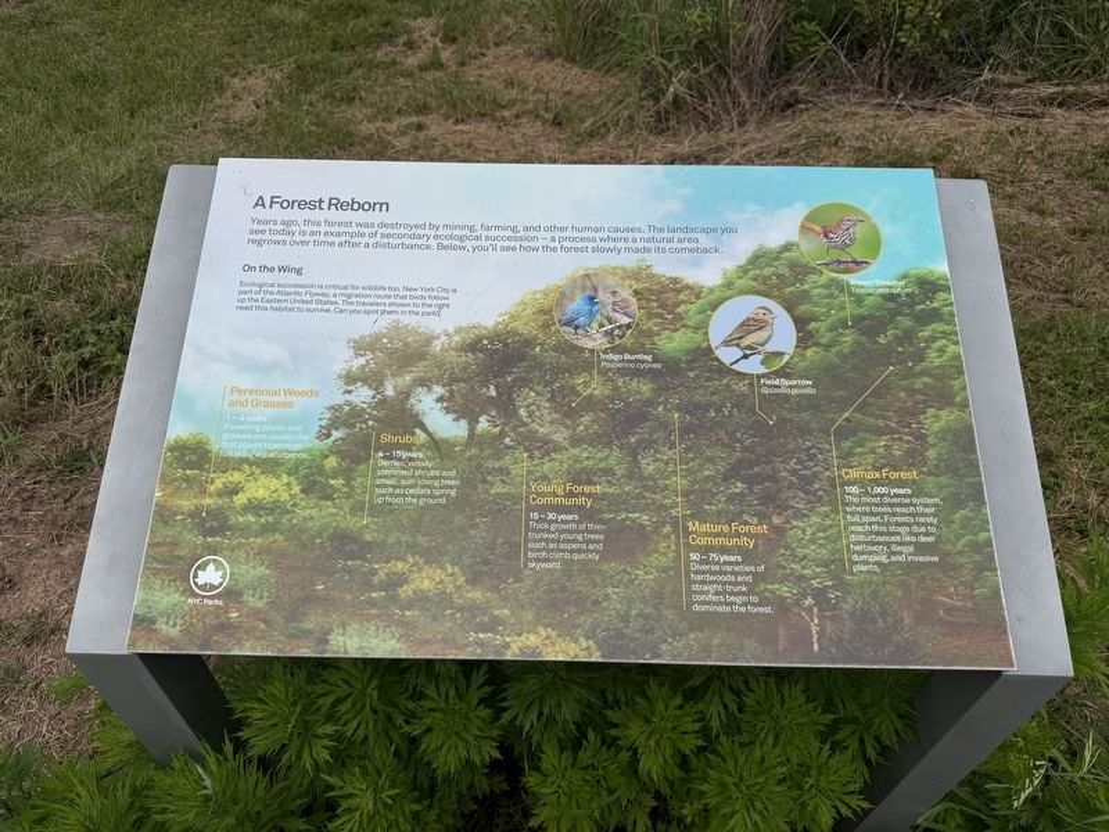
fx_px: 769
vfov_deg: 56.8
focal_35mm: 24
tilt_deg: -45.3
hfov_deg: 71.6
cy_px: 416
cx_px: 554
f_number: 1.78
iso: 80
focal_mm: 6.76
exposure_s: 1/9091
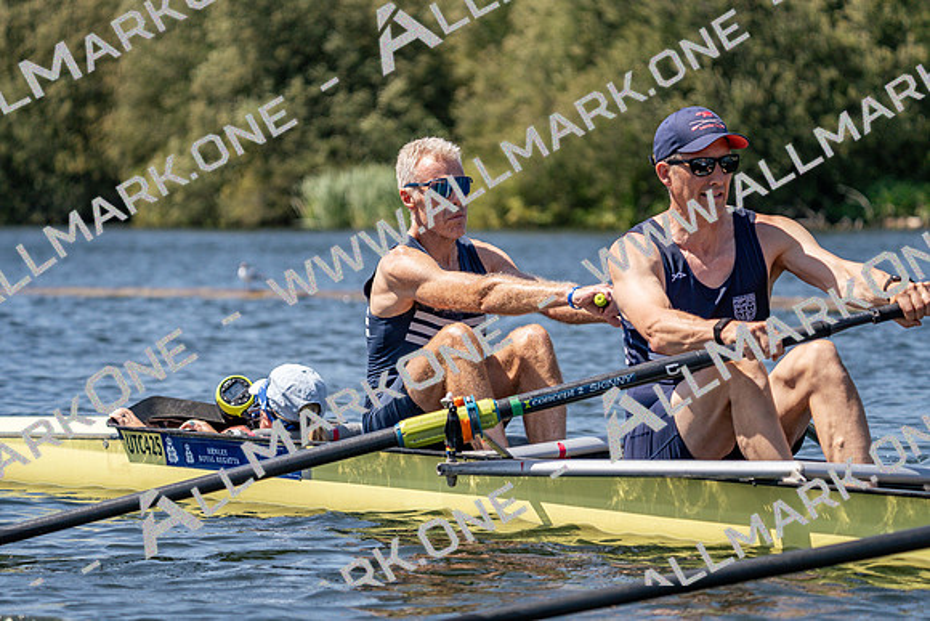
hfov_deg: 10.3
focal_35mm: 200
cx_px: 465
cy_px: 310
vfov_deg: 6.9
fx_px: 5168
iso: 250
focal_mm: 200
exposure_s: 1/2000
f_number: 5.6
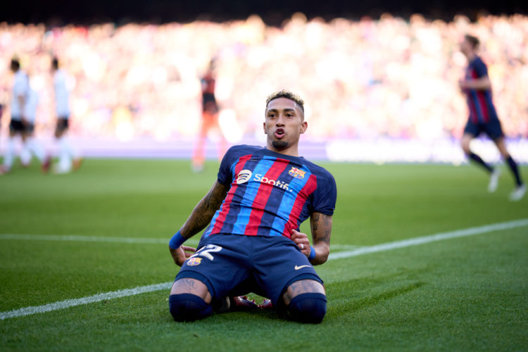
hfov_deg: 15.2
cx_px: 264
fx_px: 1980
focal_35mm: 135
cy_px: 176
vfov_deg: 10.2
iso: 400
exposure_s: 1/3200
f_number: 1.8
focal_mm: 135
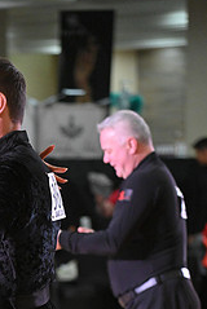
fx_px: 2502
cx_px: -41
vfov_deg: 7.0
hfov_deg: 4.7
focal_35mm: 291
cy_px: 366
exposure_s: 1/400
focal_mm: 120
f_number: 4
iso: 3200
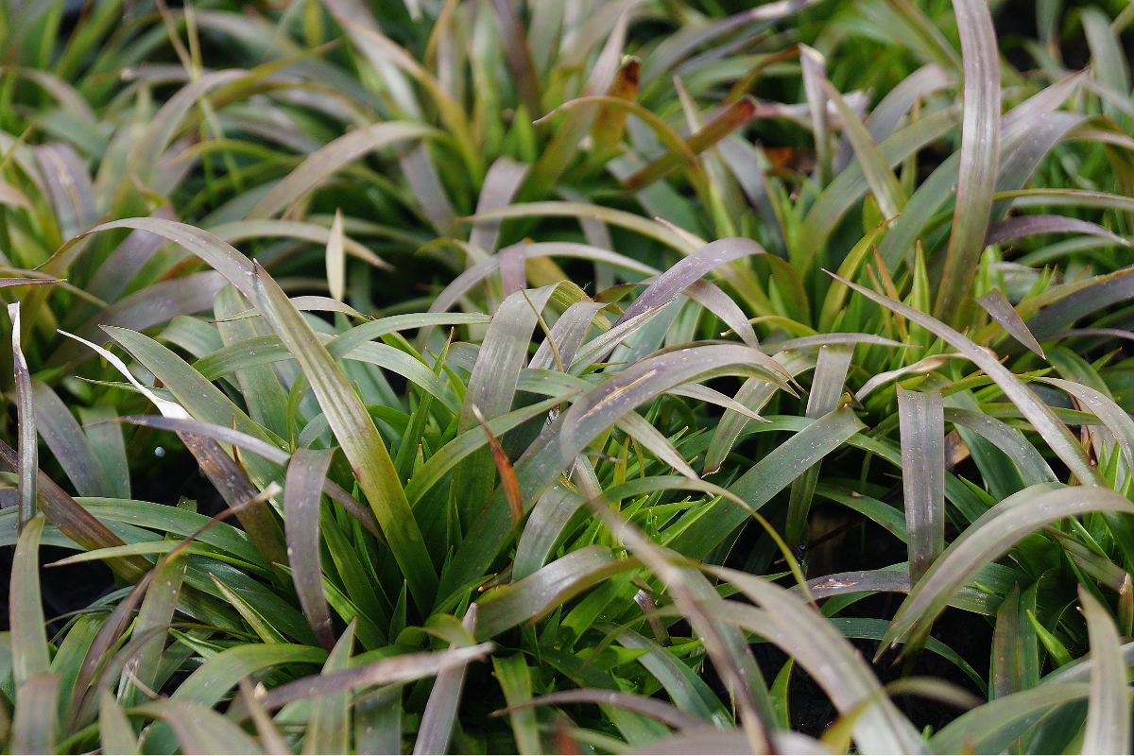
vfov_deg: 16.6
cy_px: 378
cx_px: 567
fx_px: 2599
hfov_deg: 24.6
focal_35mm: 82
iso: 100
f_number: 5.6
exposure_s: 1/100
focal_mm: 55
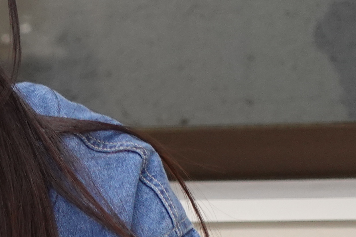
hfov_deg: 6.6
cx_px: -167
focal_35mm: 307
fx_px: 3036
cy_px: 65
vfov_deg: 4.5
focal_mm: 25.7
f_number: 2.8
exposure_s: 1/80
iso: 400
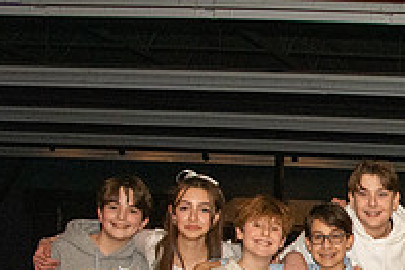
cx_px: 518
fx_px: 889
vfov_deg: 16.6
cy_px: 320
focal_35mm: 79
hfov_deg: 23.0
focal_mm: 18
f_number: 14
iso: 4000
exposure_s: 1/160
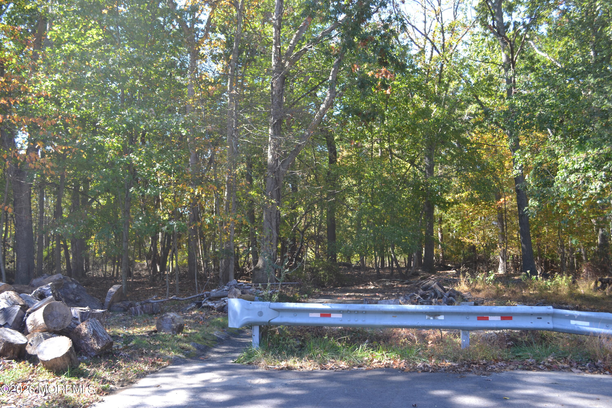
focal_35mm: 33
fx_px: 561
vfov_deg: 40.0
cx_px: 306
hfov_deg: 57.2
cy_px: 204
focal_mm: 22
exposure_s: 1/125
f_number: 5.6
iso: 220
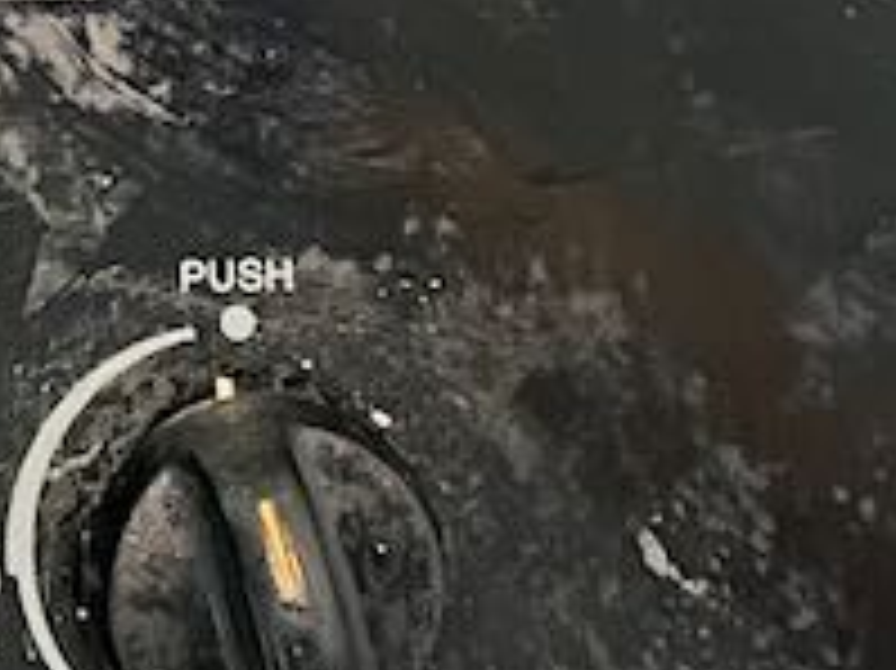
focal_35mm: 167
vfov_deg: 8.5
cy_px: -522
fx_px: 4320
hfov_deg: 11.6
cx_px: -243
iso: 400
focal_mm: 5.7
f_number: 1.5
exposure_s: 1/60
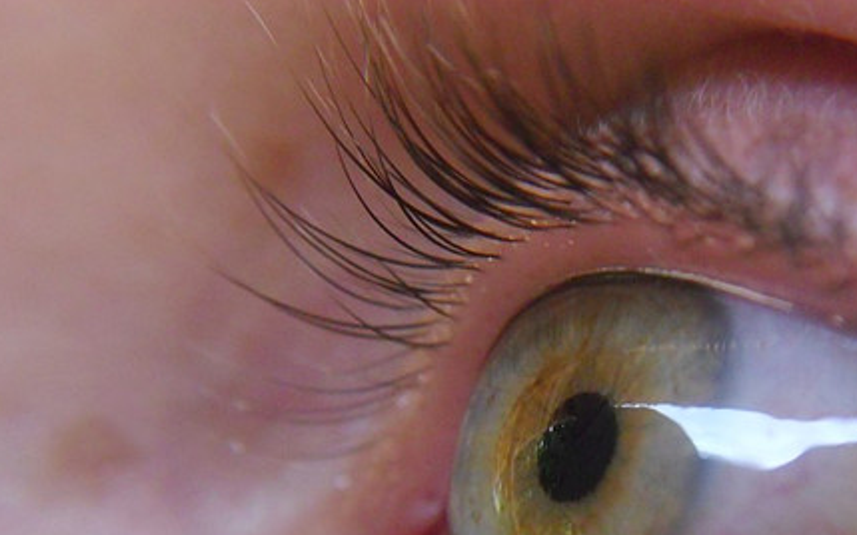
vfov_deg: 20.4
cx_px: 537
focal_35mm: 63
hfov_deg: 32.3
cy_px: 430
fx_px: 1471
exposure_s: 1/100
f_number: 3.4
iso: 400
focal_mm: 7.7
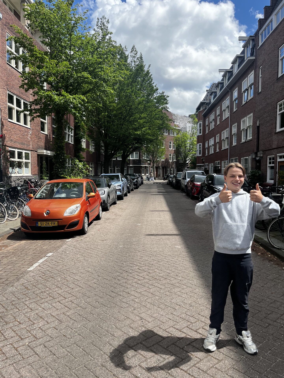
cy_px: 189
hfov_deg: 53.1
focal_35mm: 26
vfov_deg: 67.3
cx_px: 142
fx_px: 284
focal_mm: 5.1
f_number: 1.6
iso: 50
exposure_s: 1/1458
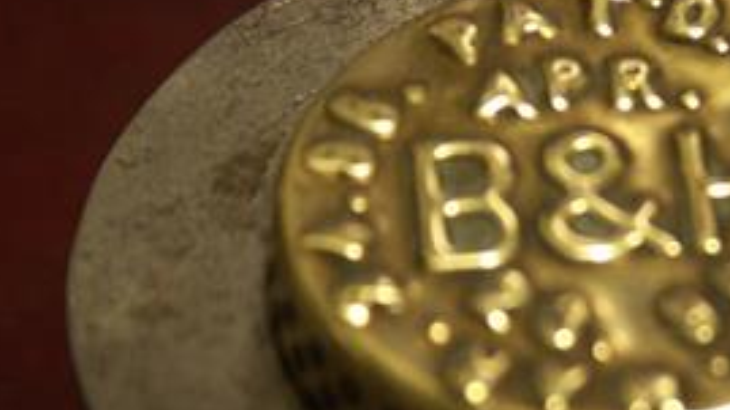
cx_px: 586
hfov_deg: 4.9
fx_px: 8571
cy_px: 394
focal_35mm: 443
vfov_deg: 2.7
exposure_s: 1/20
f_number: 3.5
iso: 200
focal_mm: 43.42
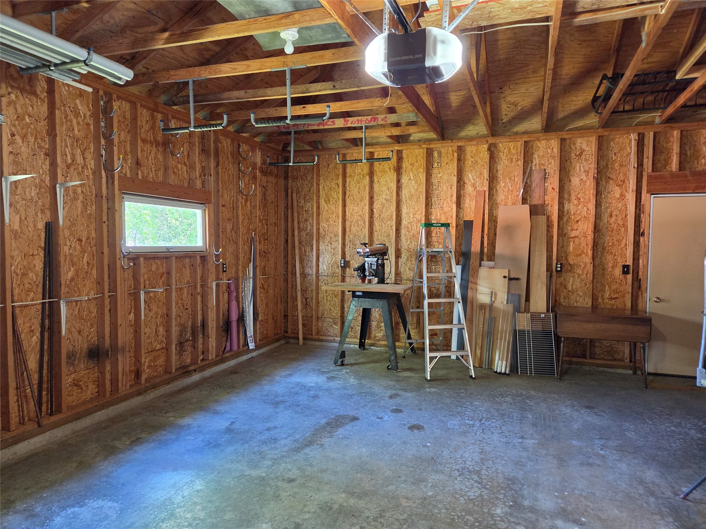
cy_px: 264
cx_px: 353
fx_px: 469
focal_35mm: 23
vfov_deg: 58.9
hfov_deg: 73.9
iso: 1250
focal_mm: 5.4
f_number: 1.8
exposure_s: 1/120
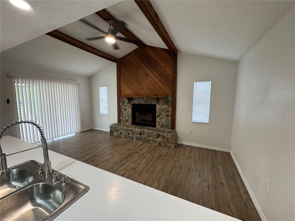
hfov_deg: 102.1
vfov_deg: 85.7
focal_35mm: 14
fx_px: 119
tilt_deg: -6.4
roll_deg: -0.5
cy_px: 110
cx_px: 148
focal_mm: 2.22
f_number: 2.2
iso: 250
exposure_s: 1/60
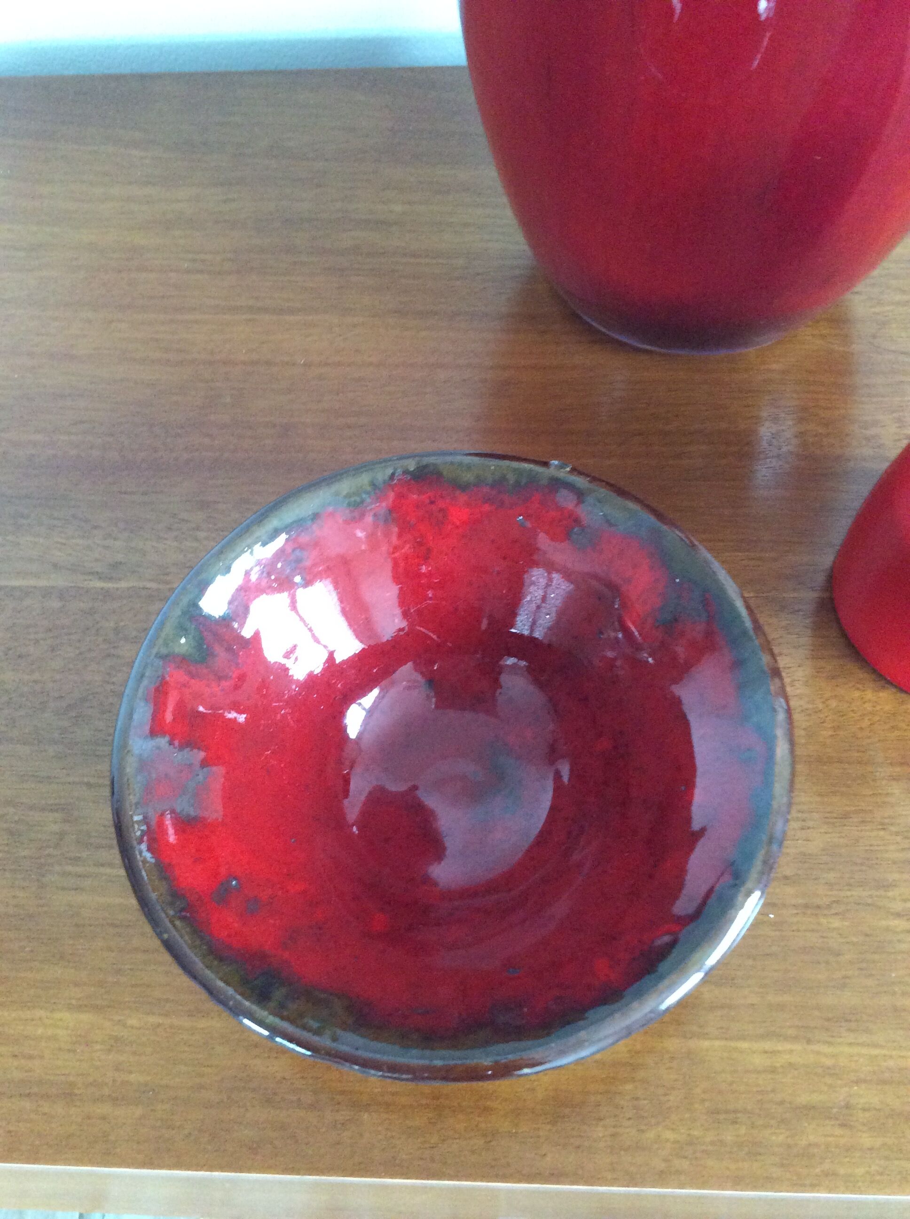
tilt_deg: -58.1
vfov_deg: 56.9
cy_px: 610
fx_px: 1125
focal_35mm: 32
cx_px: 455
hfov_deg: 44.1
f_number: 2.4
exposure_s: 1/20
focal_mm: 3.3
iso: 320
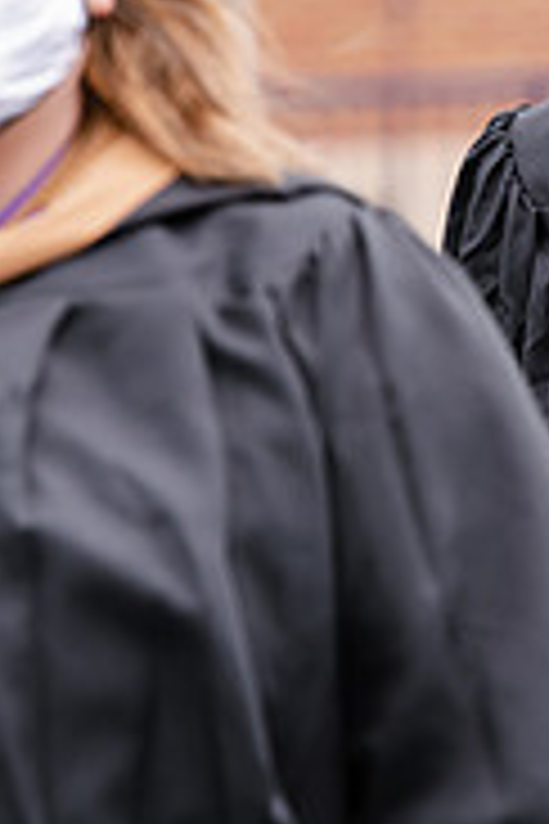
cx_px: 837
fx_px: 13083
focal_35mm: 572
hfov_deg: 2.4
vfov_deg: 3.6
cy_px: 182
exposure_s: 1/500
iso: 400
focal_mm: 180
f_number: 5
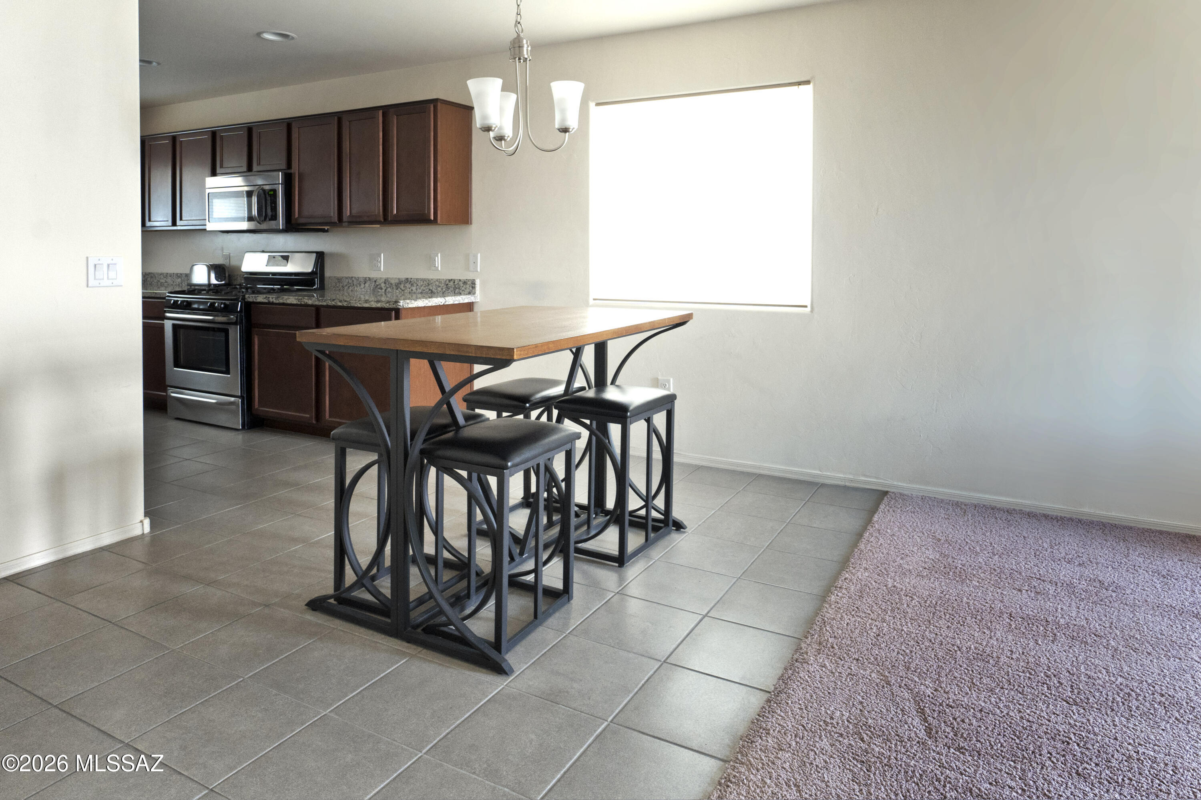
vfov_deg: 59.5
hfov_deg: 81.2
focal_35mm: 21
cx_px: 600
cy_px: 400
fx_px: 701
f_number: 7.1
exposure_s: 1/13
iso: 800
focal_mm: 14
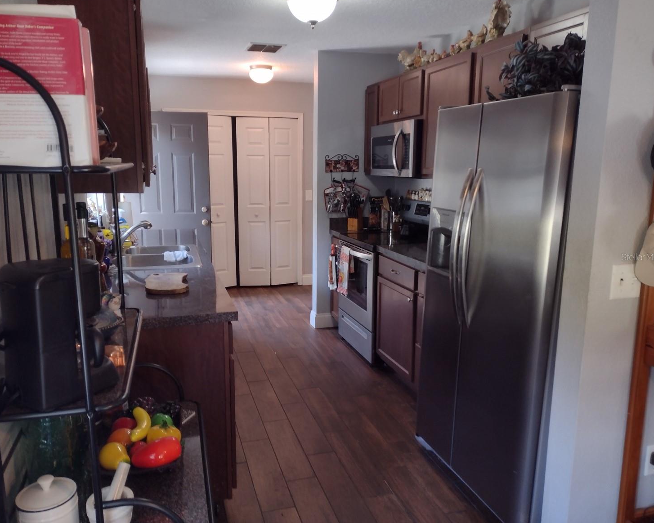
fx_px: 561
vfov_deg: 50.0
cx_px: 304
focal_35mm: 29
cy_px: 257
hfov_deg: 60.4
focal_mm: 4.71
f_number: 1.7
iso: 128
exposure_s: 1/40
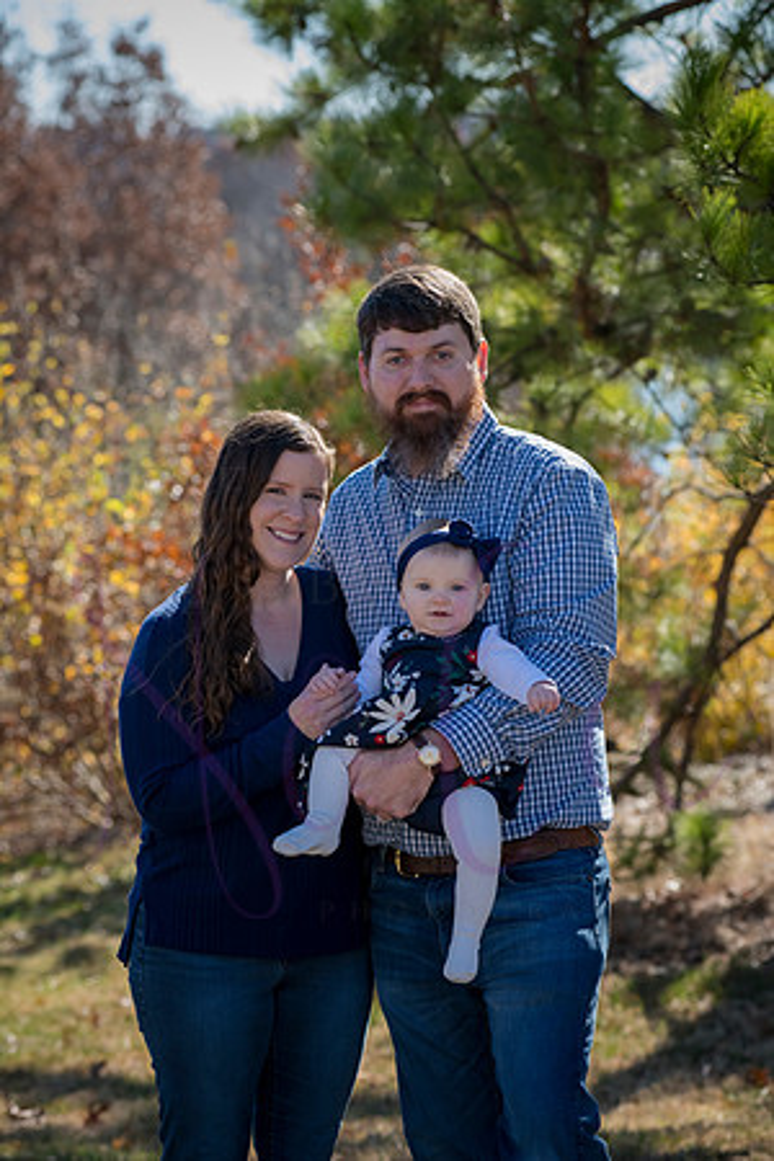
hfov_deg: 12.2
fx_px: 3612
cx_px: 387
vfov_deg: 18.3
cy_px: 580
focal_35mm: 112
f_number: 5.6
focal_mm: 112
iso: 400
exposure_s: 1/640
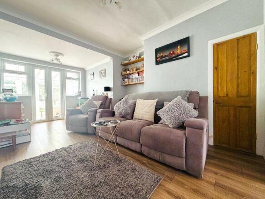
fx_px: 107
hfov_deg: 102.1
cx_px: 132
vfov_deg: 85.7
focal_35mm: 14
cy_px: 100
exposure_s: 1/60
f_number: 2.2
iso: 400
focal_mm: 2.22
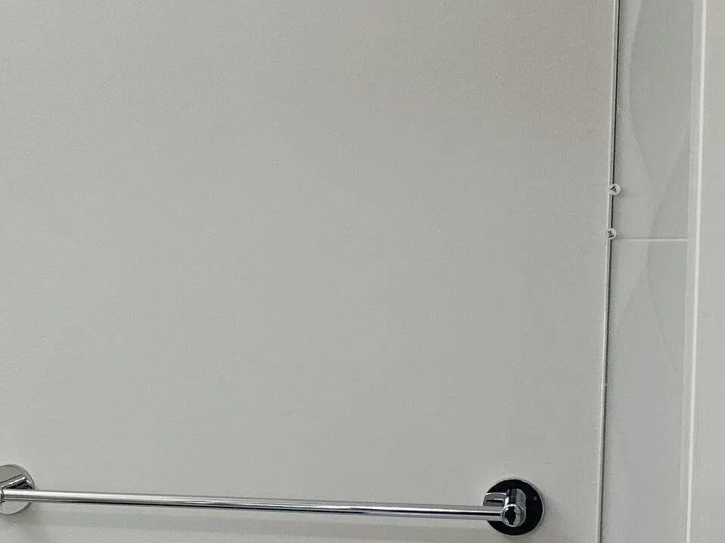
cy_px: 386
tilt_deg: -2.7
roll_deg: +0.0
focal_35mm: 77
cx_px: -145
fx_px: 1612
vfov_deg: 19.0
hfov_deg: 23.2
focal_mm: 6.86
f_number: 1.78
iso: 80
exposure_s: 1/120
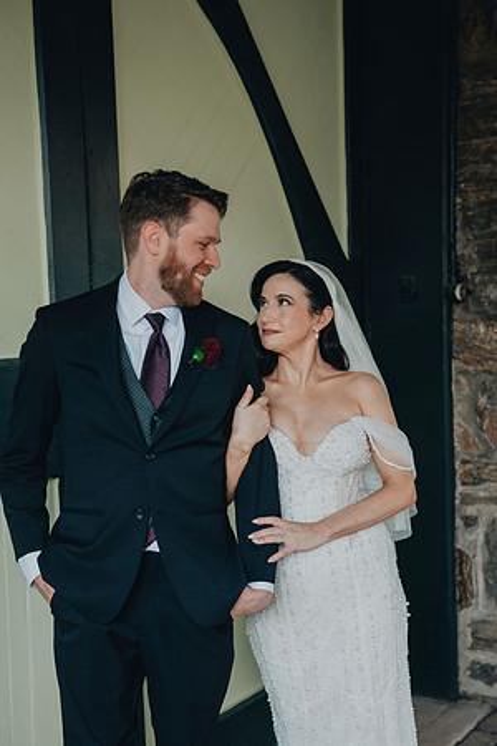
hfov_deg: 26.0
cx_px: 248
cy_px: 373
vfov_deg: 38.2
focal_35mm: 52
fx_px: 1077
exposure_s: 1/160
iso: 400
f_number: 4
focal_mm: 52
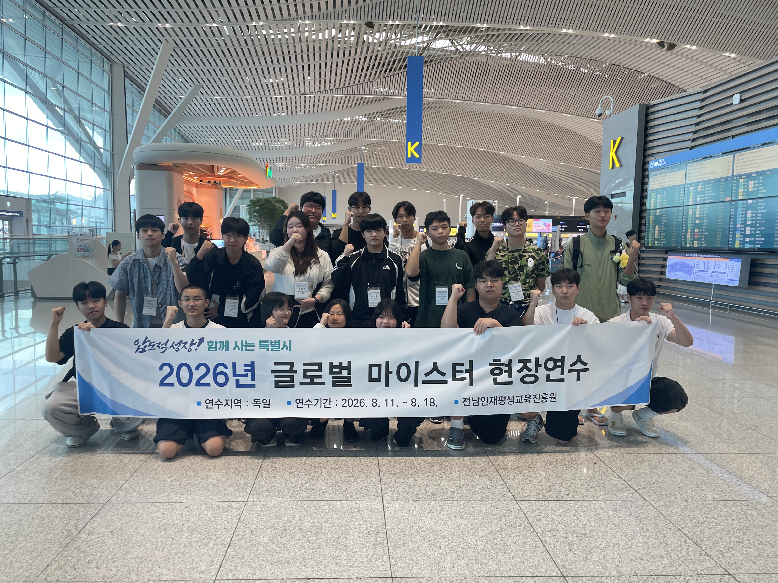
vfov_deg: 53.1
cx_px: 389
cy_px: 292
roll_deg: -1.1
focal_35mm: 26
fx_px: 584
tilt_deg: -6.9
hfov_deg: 67.3
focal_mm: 4.2
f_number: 1.6
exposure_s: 1/96
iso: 125
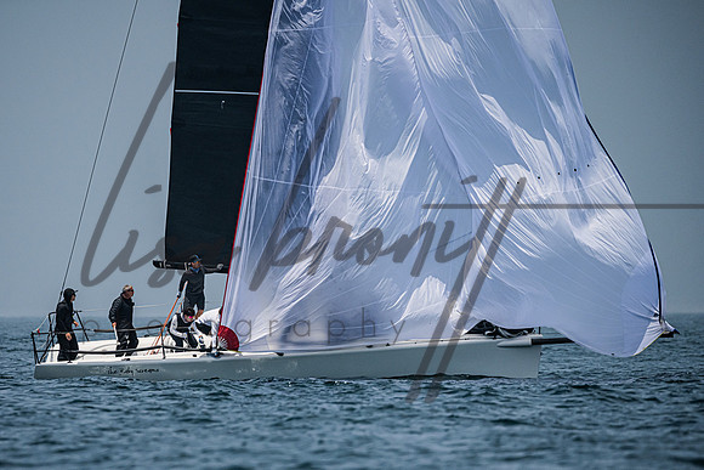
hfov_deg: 4.0
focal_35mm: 510
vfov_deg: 2.7
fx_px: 9973
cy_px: 284
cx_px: 283
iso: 400
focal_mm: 400
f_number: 6.3
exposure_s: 1/6400
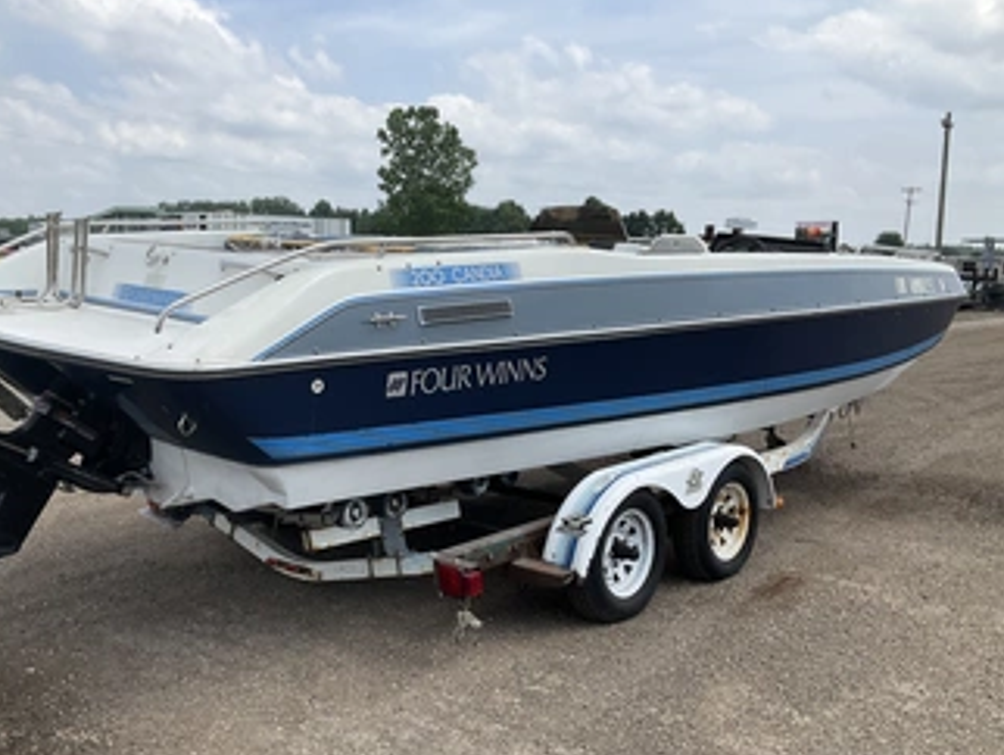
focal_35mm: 36
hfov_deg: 51.0
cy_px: 415
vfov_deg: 39.7
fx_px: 1045
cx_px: 408
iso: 25
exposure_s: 1/1984
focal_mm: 3
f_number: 1.8
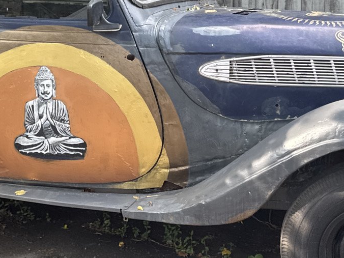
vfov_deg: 20.7
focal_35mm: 71
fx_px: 706
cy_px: 88
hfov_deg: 27.4
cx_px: 164
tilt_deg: -14.3
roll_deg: +3.7
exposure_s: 1/230
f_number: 1.78
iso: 64
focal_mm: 6.76
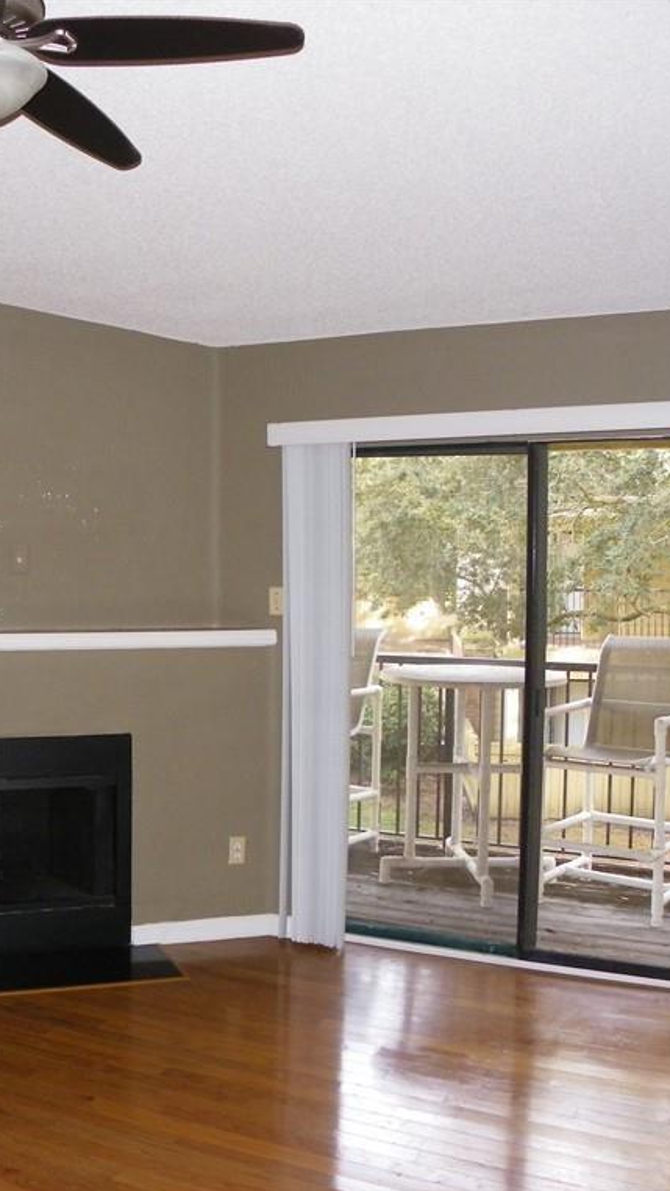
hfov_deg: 30.3
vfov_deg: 52.8
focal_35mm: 38
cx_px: 116
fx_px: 1201
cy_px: 595
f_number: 2.8
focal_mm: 4.6
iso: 200
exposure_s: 1/60
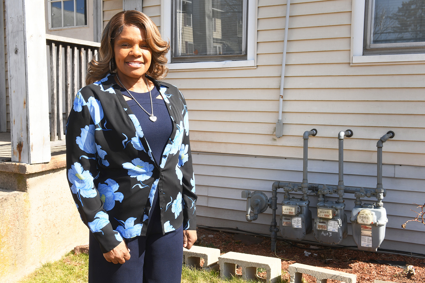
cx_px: 212
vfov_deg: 38.9
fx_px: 401
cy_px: 142
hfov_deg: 55.8
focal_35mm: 34
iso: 200
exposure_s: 1/125
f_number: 5.6
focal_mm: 34
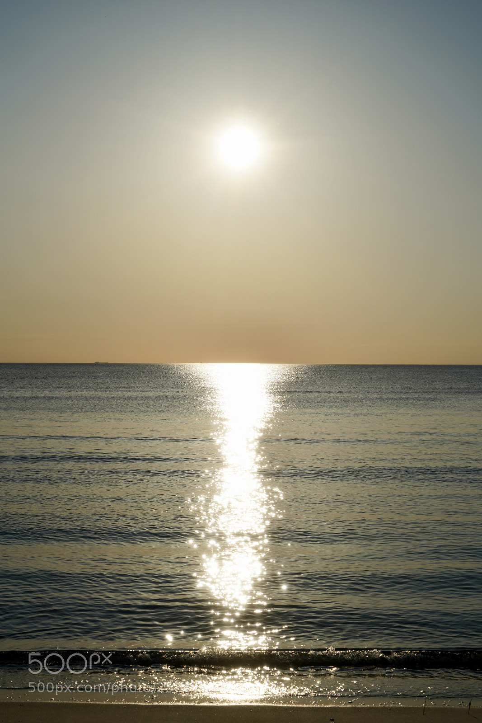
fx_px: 1205
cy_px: 362
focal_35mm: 60
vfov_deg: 33.4
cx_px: 241
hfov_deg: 22.6
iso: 100
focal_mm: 60
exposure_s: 1/1000
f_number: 11
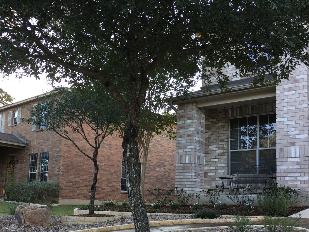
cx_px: 126
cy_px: 156
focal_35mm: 42
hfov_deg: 44.6
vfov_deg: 34.0
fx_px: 375
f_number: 2.2
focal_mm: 4.15
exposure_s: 1/120
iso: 32
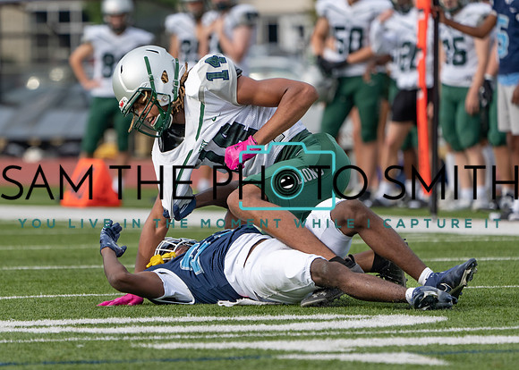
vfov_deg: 3.2
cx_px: 188
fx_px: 6648
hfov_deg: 4.5
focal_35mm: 451
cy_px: 238
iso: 320
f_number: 5.6
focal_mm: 324
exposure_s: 1/1250
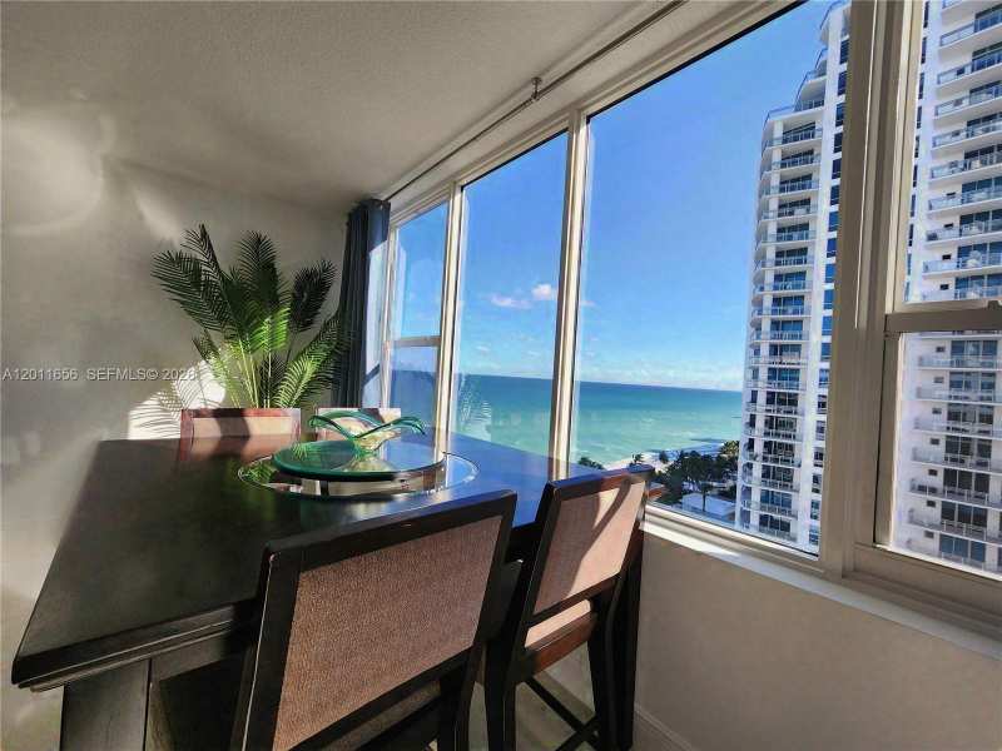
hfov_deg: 106.2
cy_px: 376
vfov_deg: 89.9
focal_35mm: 13
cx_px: 501
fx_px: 376
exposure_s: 1/303
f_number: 2.2
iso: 50
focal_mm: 2.2
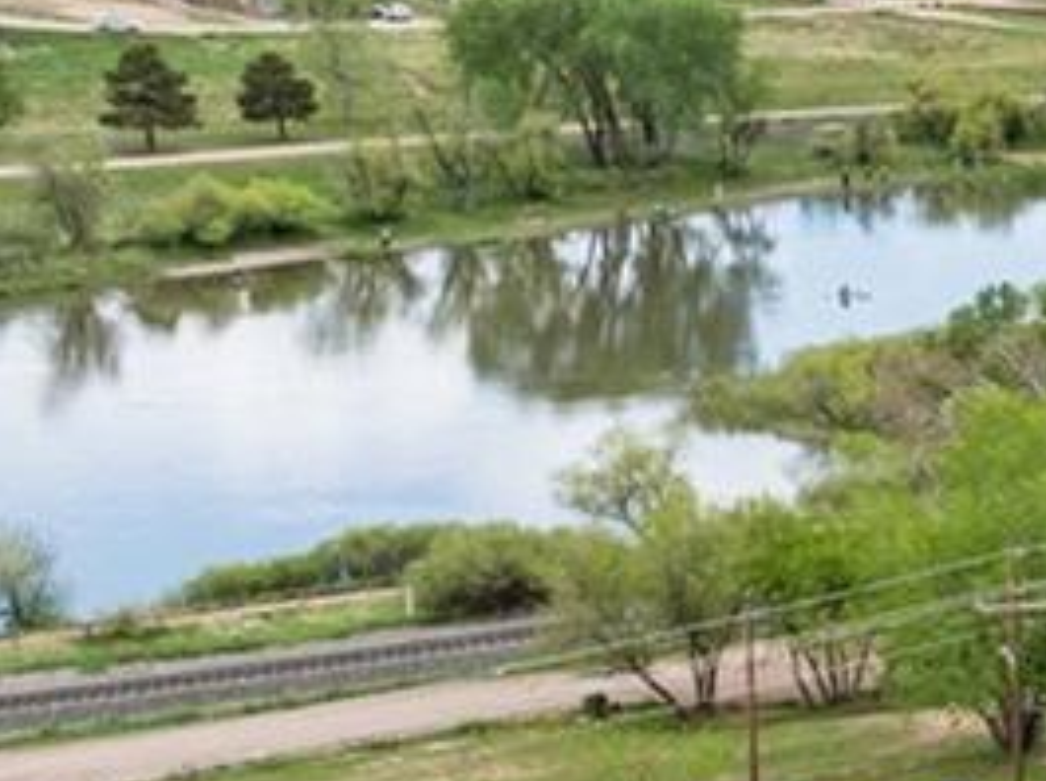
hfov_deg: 12.3
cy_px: 538
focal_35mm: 145
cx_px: 1950
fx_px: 4376
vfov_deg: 10.2
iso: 400
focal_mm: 12.29
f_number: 2.8
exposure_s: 1/4000
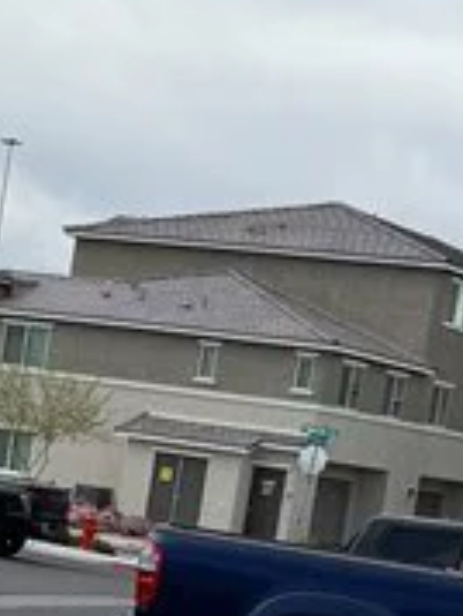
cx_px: -135
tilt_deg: -5.4
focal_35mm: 138
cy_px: 668
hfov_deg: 10.5
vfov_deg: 14.0
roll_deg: -7.1
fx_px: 2455
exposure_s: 1/6173
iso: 80
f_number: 1.78
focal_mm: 6.76
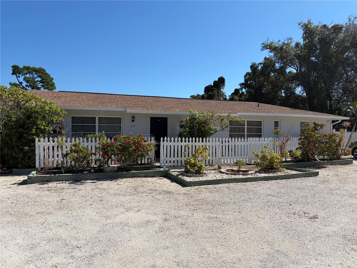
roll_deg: -0.7
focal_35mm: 26
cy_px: 134
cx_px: 178
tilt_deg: +1.9
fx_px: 268
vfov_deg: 53.1
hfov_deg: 67.3
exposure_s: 1/4608
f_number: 1.6
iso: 50
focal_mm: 5.96
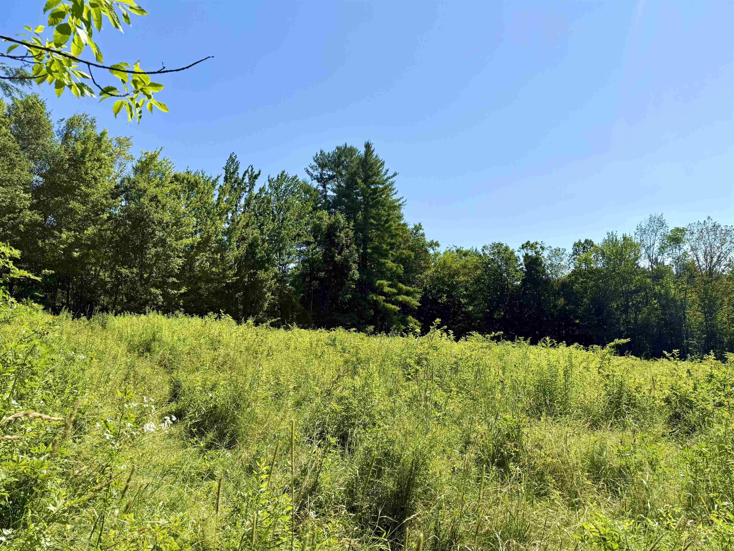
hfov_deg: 71.6
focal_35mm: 24
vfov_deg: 56.8
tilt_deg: +8.2
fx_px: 509
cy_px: 276
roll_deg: +5.7
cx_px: 367
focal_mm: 6.76
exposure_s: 1/5319
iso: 80
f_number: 1.78
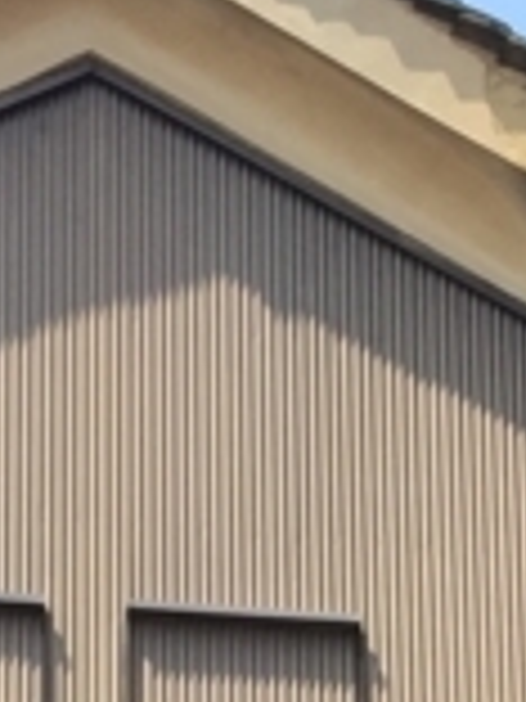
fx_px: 3849
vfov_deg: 9.2
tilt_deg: +12.7
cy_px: 1737
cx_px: 72
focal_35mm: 190
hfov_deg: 7.8
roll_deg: -0.5
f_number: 2.2
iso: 32
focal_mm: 4.15
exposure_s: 1/694
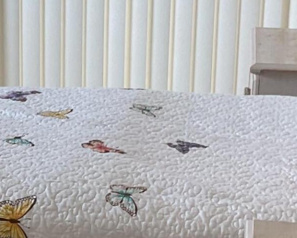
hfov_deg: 13.7
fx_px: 1196
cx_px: -74
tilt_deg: -17.7
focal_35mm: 136
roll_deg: +2.3
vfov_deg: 11.3
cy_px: 183
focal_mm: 3
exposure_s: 1/60
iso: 40
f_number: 1.8
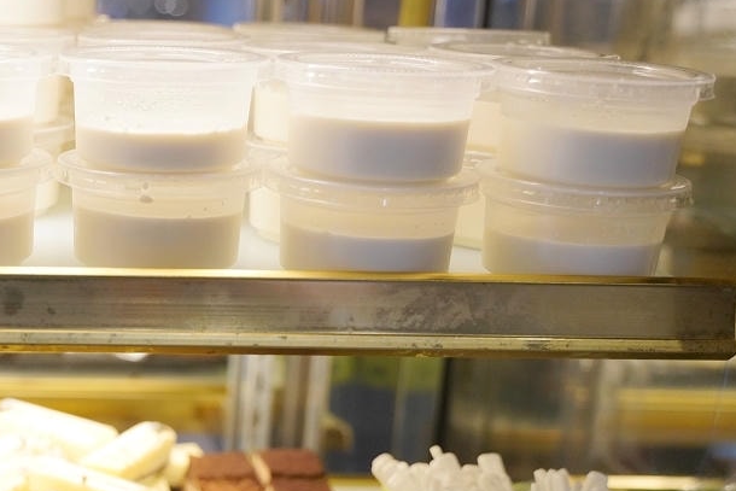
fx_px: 1247
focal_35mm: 61
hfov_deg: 31.2
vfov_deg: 21.9
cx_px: 58
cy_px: 410
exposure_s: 1/160
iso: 1600
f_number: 3.5
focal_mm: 31
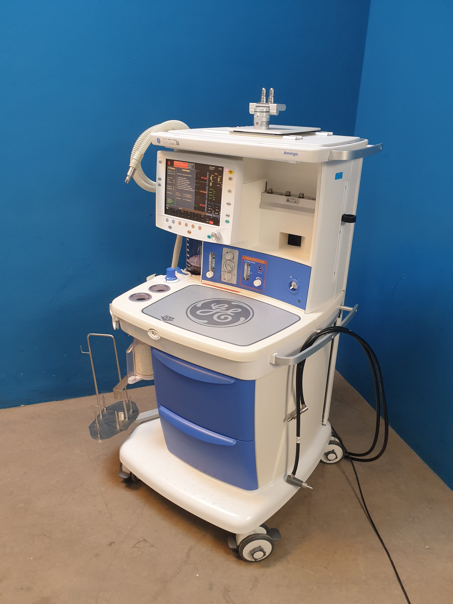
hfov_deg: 53.1
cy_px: 302
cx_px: 226
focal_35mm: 26
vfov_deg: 67.3
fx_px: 454
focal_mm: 4.3
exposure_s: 1/50
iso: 200
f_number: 2.4
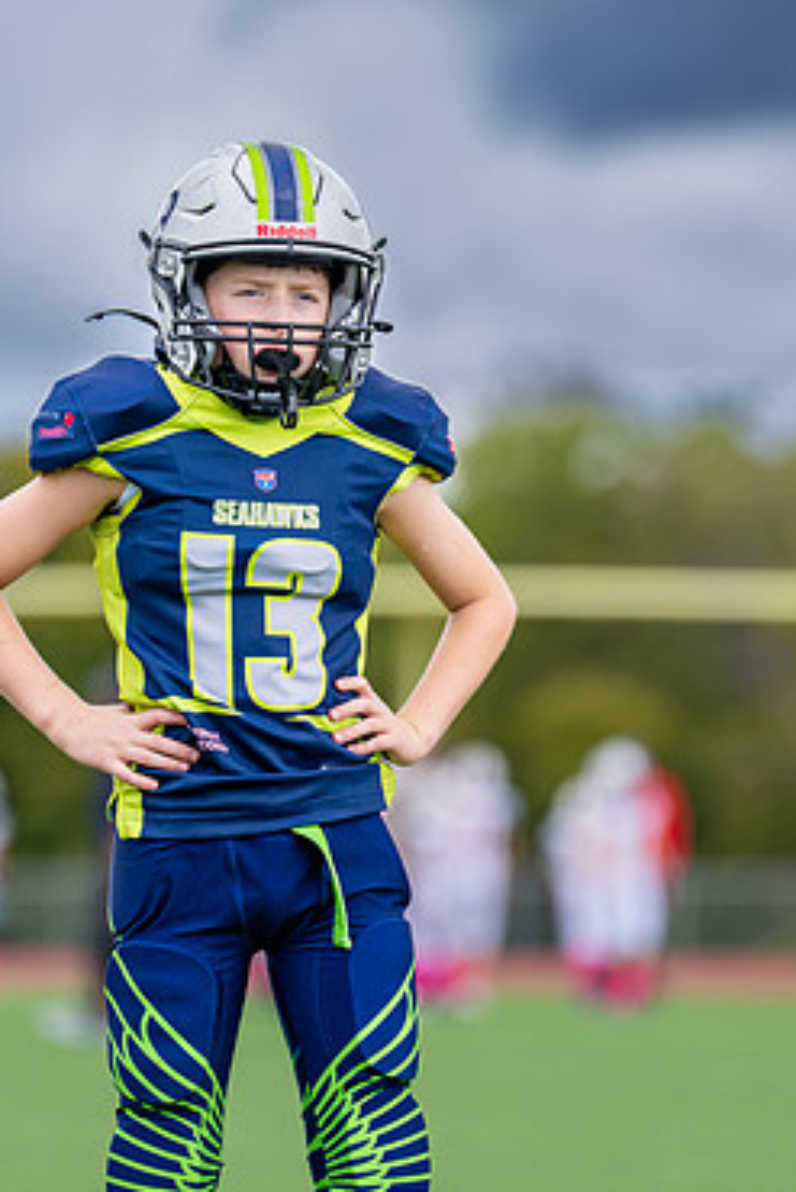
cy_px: 513
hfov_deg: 3.4
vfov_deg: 5.1
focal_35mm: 408
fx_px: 13518
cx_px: 267
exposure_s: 1/2000
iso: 320
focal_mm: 200
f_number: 2.8
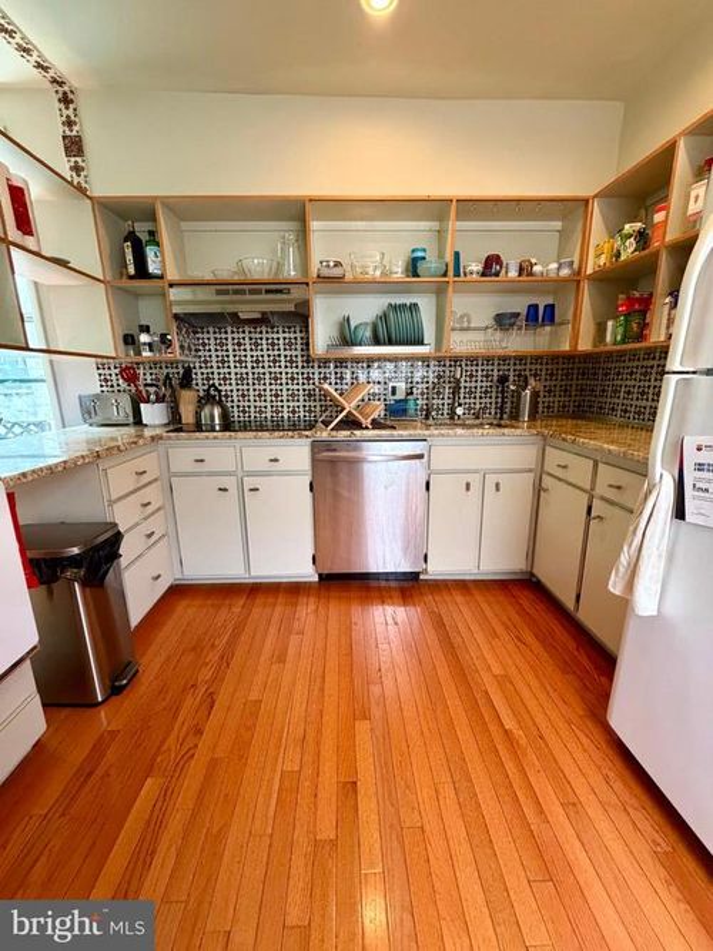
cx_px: 356
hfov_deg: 85.7
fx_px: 385
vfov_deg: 102.1
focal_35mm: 14
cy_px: 476
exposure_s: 1/60
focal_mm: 2.22
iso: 500
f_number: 2.2
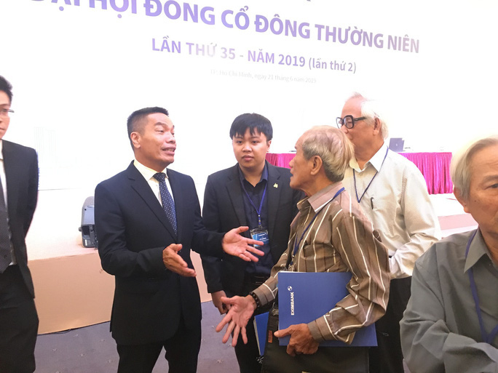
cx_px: 249
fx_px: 417
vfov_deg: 48.2
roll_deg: -0.9
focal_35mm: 29
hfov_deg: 61.7
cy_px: 186
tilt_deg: -5.8
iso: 320
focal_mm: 4.15
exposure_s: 1/17
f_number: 2.2
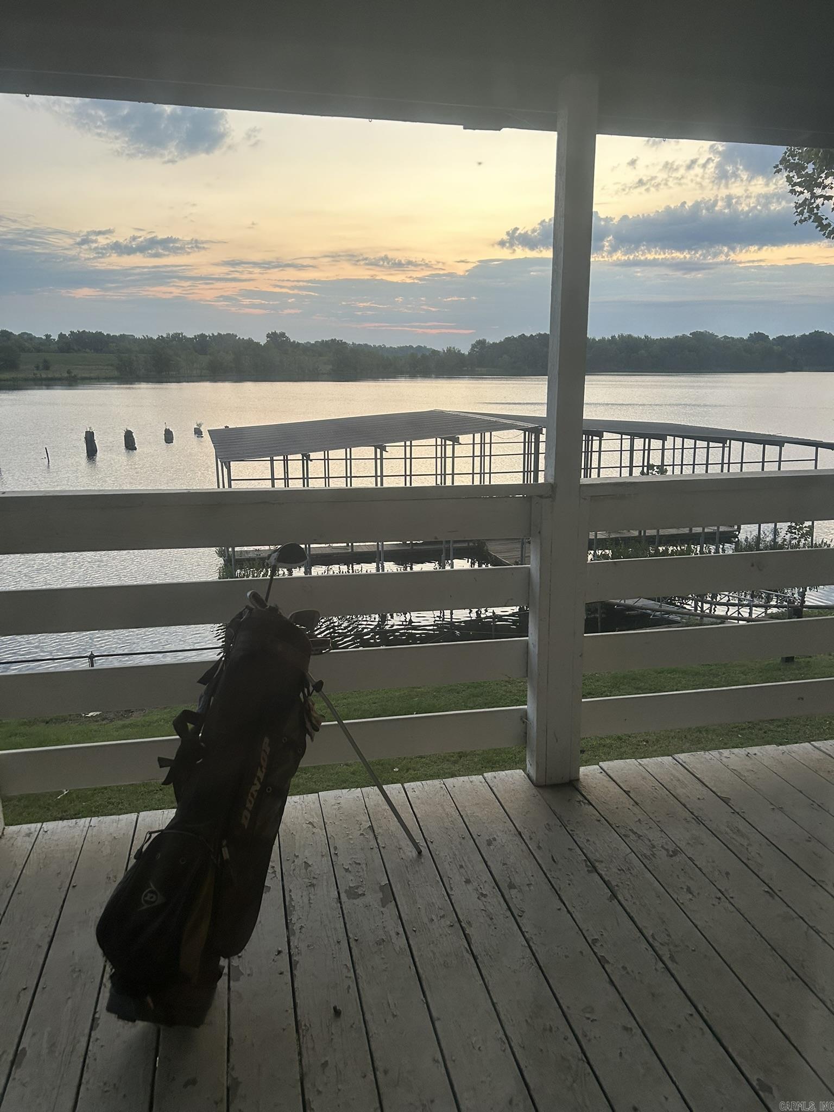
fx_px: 835
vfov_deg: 67.3
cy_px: 556
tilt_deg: -14.3
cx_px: 417
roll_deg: -0.5
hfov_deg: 53.1
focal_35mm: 26
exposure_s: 1/80
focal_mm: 5.7
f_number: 1.5
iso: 125
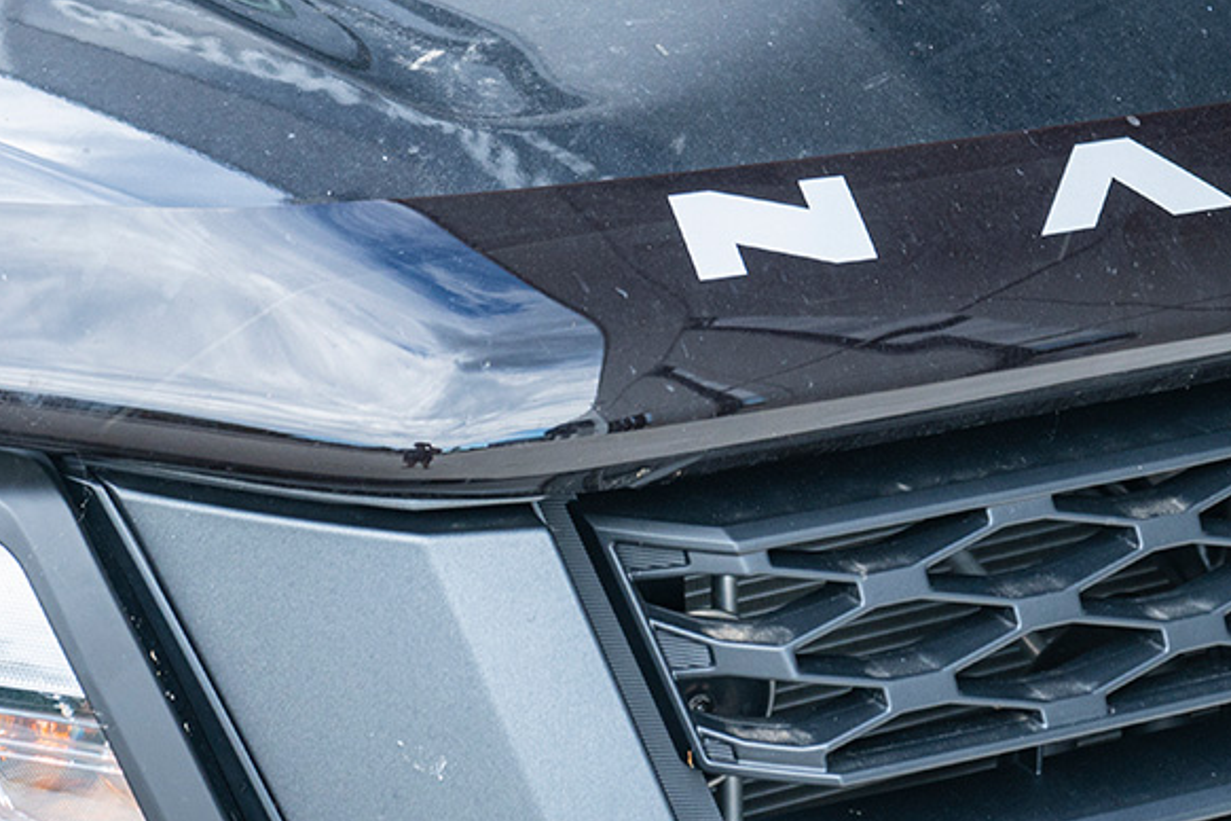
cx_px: 575
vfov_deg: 13.3
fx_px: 3488
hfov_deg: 20.0
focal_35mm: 102
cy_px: 28
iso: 200
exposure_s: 1/60
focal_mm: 33
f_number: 4
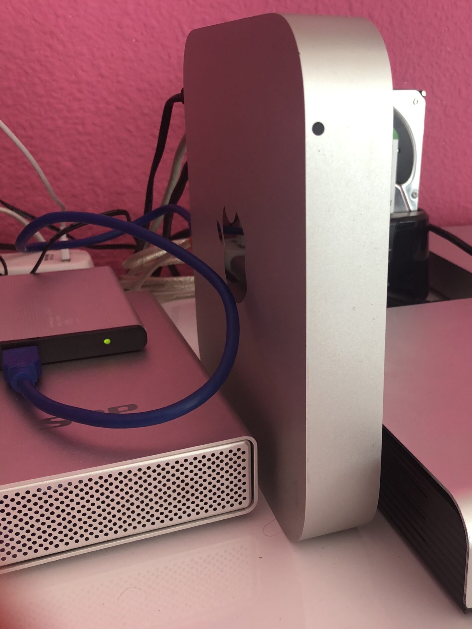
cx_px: 353
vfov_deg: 49.0
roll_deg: -0.4
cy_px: 310
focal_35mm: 38
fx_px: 691
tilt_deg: -18.2
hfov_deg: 36.9
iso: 32
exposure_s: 1/30
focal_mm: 3.99
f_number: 1.8
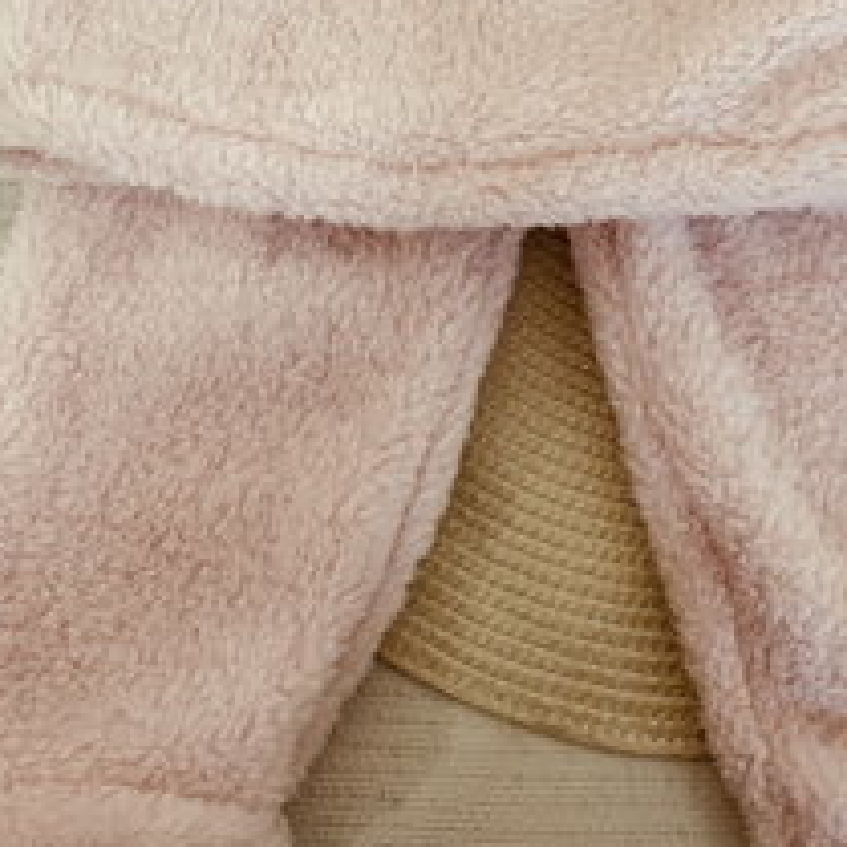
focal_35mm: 54
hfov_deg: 31.6
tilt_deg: -67.4
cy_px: -132
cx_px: 490
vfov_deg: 28.2
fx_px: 1495
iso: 160
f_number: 1.78
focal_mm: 6.76
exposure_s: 1/100
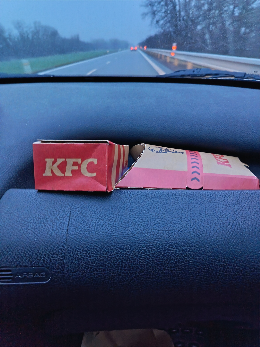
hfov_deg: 56.8
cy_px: 174
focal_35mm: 24
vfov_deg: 71.6
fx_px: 240
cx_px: 130
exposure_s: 1/25
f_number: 1.75
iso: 5129
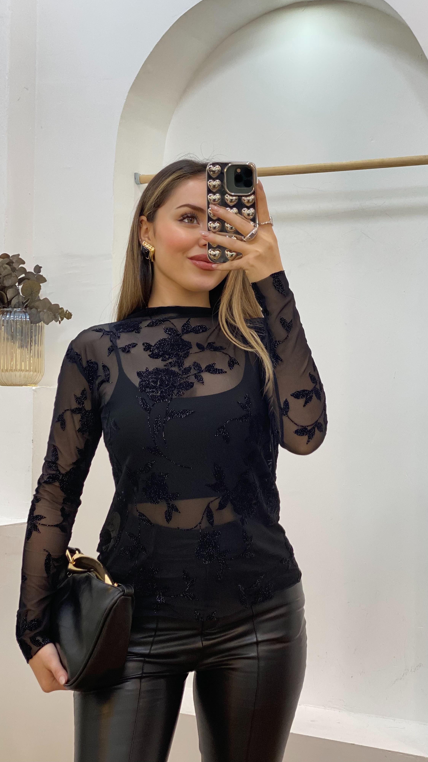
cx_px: 221
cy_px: 379
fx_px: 1150
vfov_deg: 36.6
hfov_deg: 21.1
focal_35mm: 57
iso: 100
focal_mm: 6
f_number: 2
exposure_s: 1/100
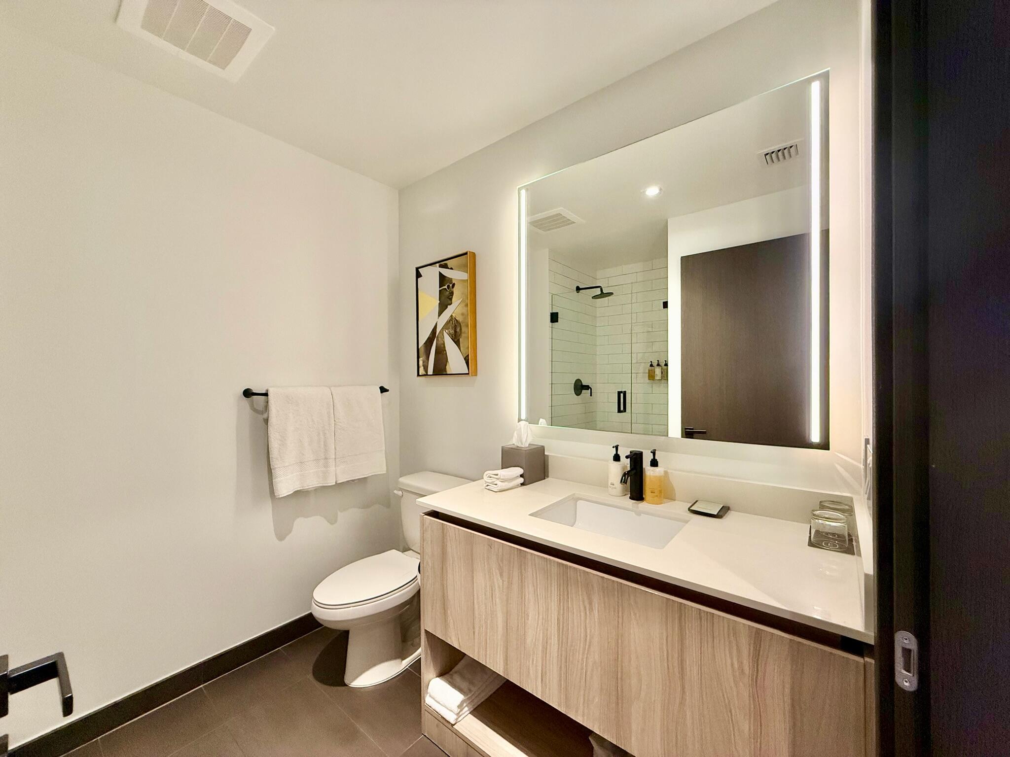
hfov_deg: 102.1
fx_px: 408
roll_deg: +0.0
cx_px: 505
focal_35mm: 14
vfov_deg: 85.7
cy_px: 378
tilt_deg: +0.7
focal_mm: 2.22
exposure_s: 1/120
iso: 500
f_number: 2.2
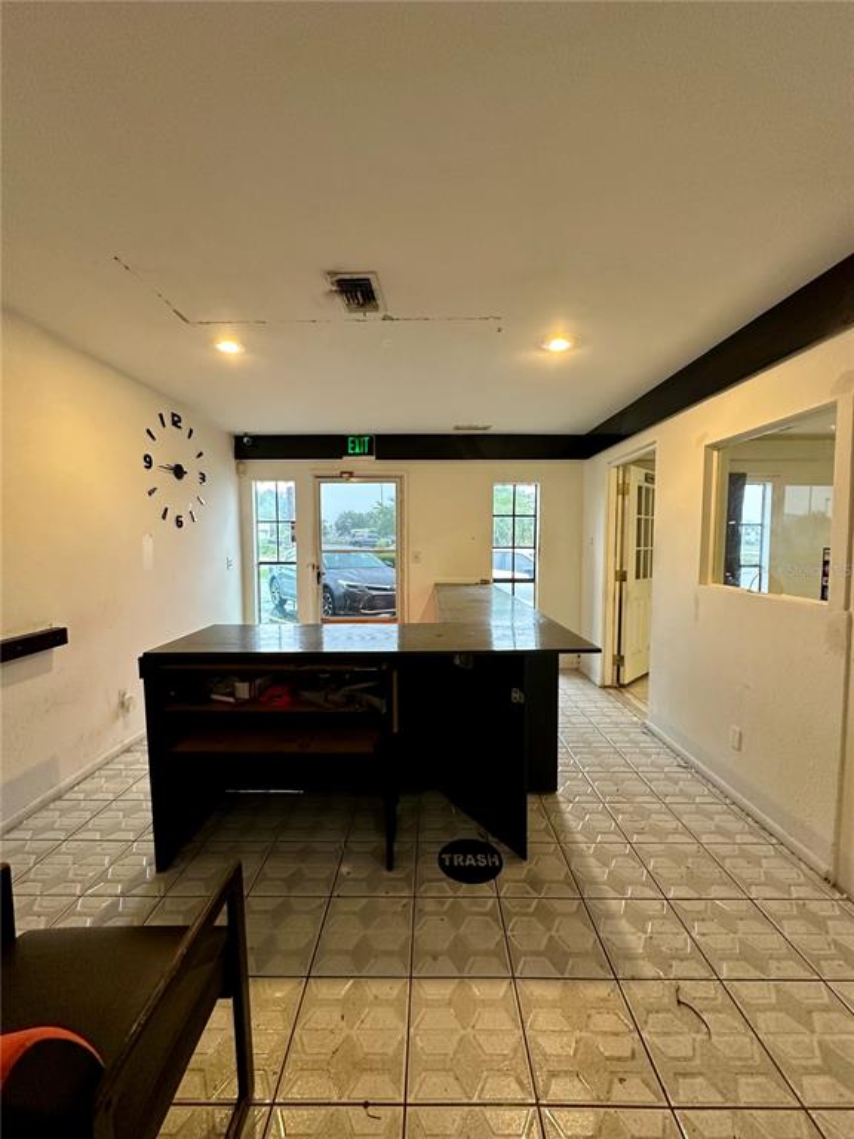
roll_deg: -0.8
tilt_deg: -3.8
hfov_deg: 85.7
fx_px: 461
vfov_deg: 102.1
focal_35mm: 14
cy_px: 570
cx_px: 427
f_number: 2.2
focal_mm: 2.22
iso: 320
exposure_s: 1/60
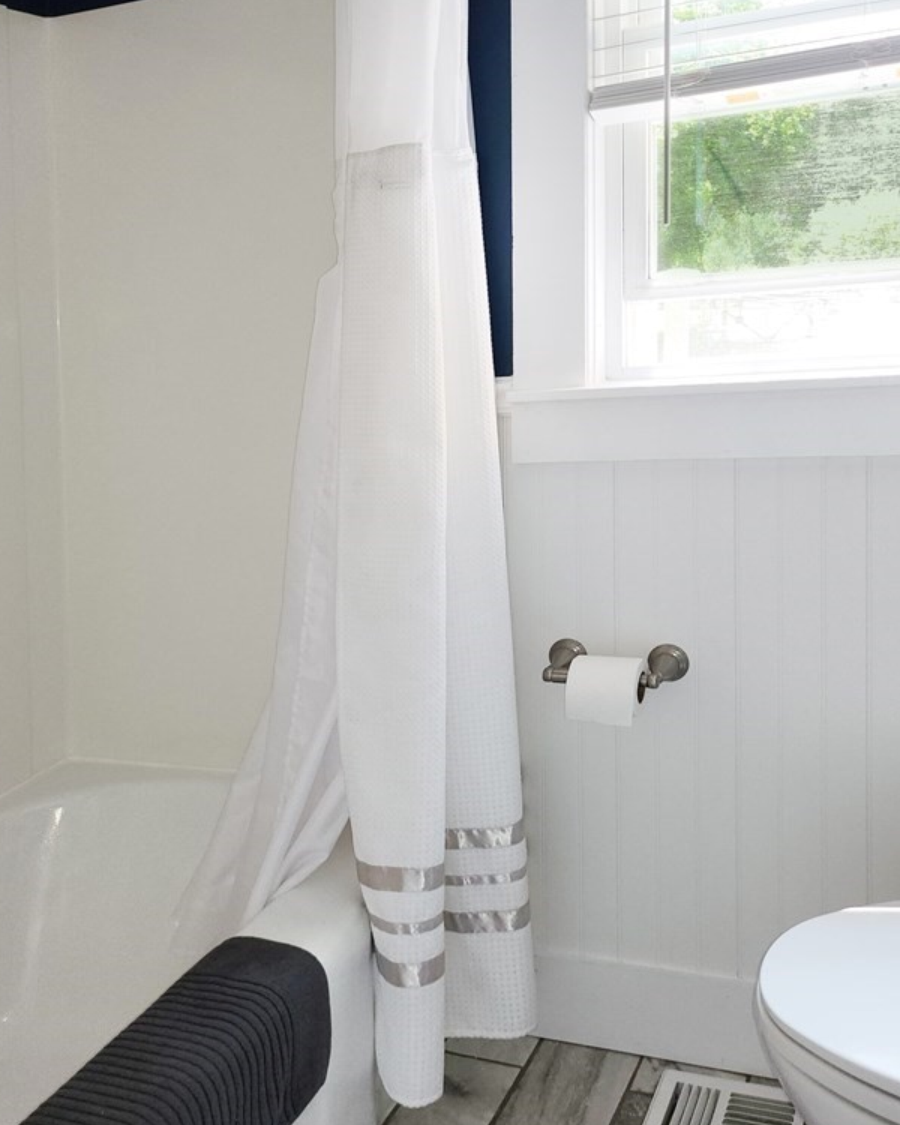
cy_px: 567
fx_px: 1065
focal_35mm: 32
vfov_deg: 55.7
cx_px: 578
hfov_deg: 45.3
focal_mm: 5
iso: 50
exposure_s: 1/120
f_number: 1.8
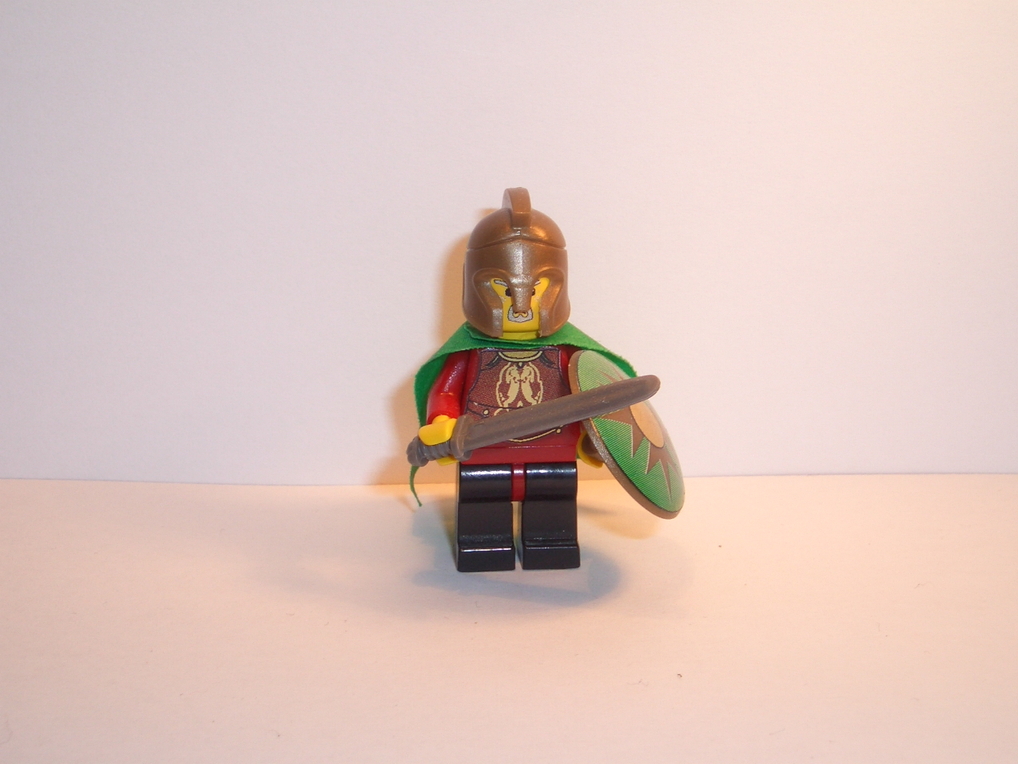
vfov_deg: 24.0
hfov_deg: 31.7
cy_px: 382
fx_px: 1794
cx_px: 509
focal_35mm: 61
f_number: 5
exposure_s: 1/100
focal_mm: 8.1
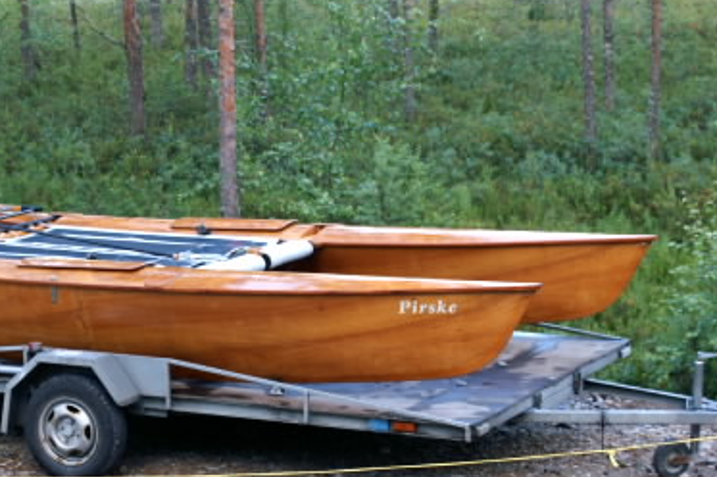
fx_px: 2305
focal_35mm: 116
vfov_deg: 11.8
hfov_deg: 17.6
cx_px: 175
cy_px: 259
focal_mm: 45
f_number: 5.6
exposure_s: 1/40
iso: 400
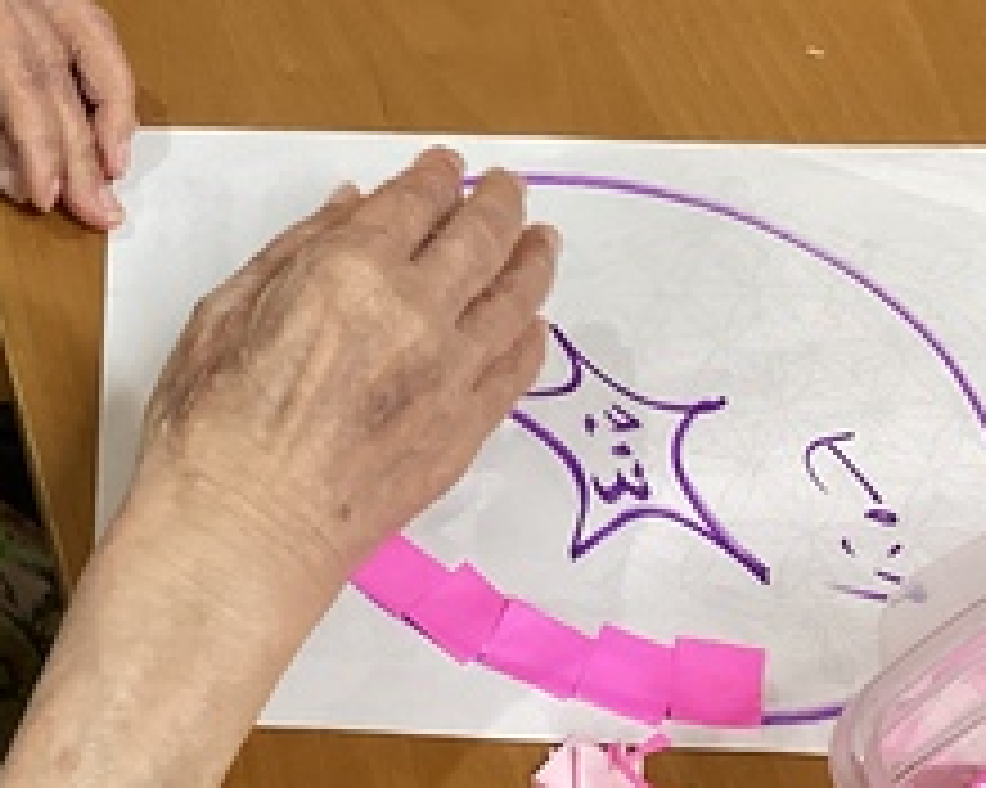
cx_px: -32
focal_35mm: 83
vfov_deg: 18.3
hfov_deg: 22.1
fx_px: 2421
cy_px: 126
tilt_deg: -46.3
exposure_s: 1/60
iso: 200
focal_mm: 3.3
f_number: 2.4
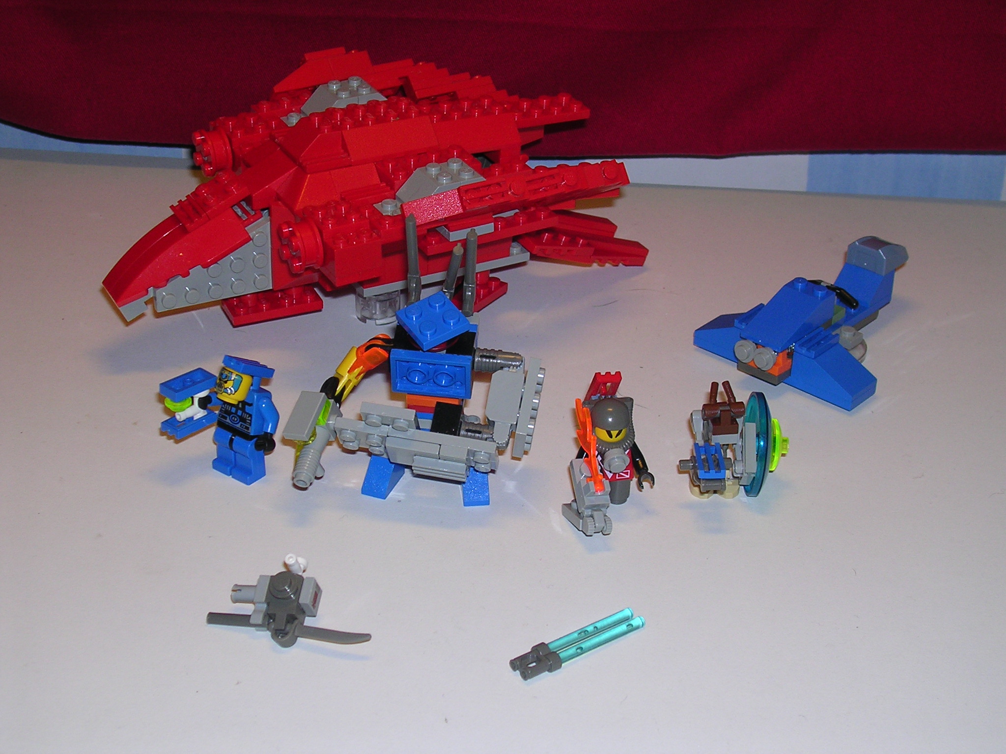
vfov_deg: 23.3
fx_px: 1831
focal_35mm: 63
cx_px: 503
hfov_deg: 30.7
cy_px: 377
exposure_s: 1/60.1
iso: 100
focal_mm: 9.6
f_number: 3.5
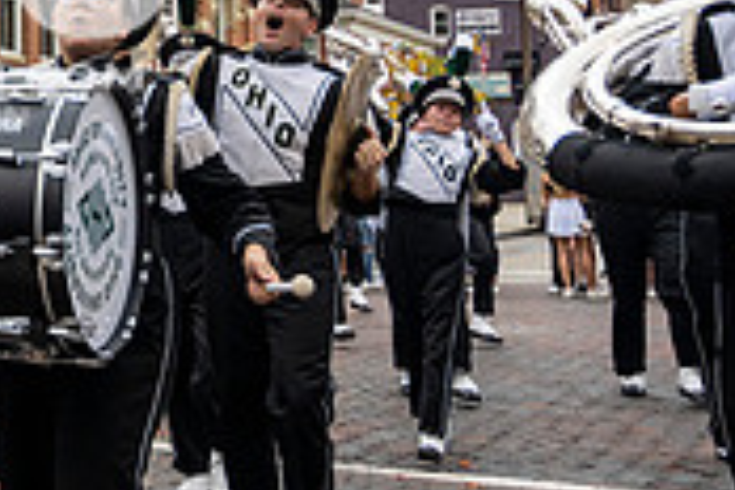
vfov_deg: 16.5
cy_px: -74
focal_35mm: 80
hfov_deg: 23.2
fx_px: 1633
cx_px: -148
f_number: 4
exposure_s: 1/1600
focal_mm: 24
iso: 800
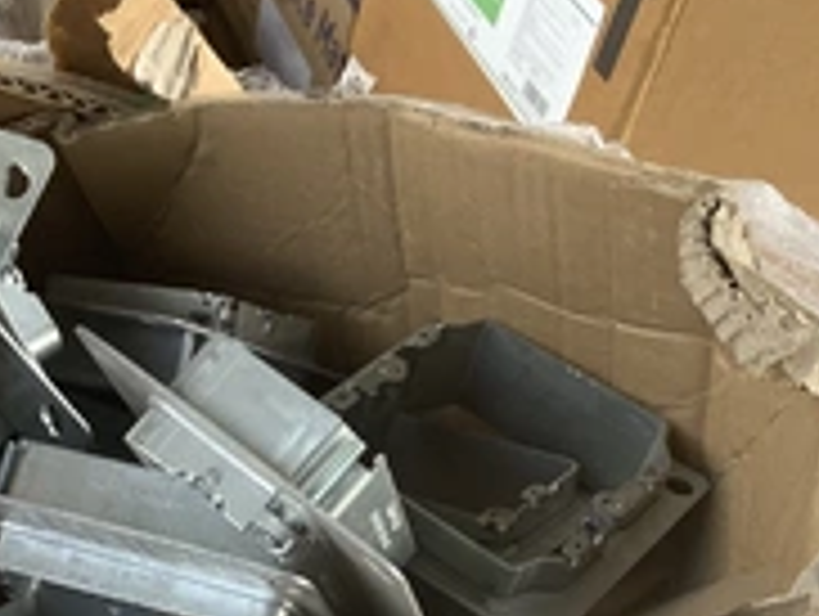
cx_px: 153
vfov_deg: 21.1
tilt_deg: -49.3
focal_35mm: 68
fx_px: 1611
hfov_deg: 27.9
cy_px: 589
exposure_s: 1/100
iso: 40
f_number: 2.4
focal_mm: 3.3
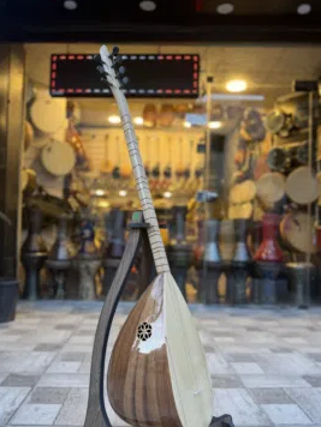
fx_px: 334
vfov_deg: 65.2
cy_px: 236
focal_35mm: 27
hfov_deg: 51.3
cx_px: 155
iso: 100
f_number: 1.78
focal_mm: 6.76
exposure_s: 1/100
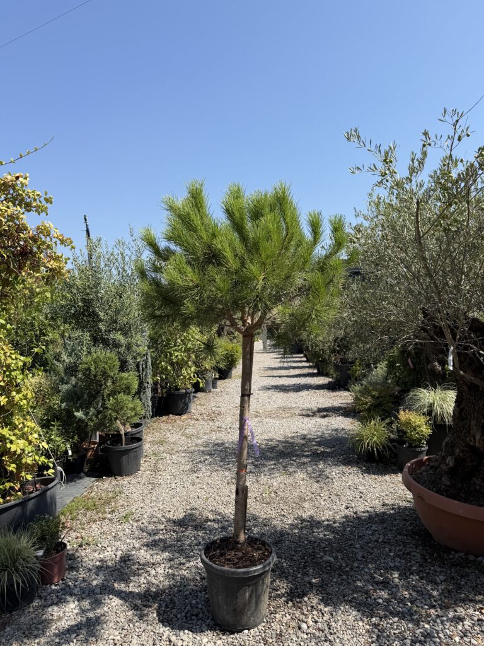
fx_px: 447
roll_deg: +2.1
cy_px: 323
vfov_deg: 71.6
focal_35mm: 24
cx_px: 242
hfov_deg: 56.8
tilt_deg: -1.4
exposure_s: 1/3584
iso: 80
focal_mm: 6.76
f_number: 1.78
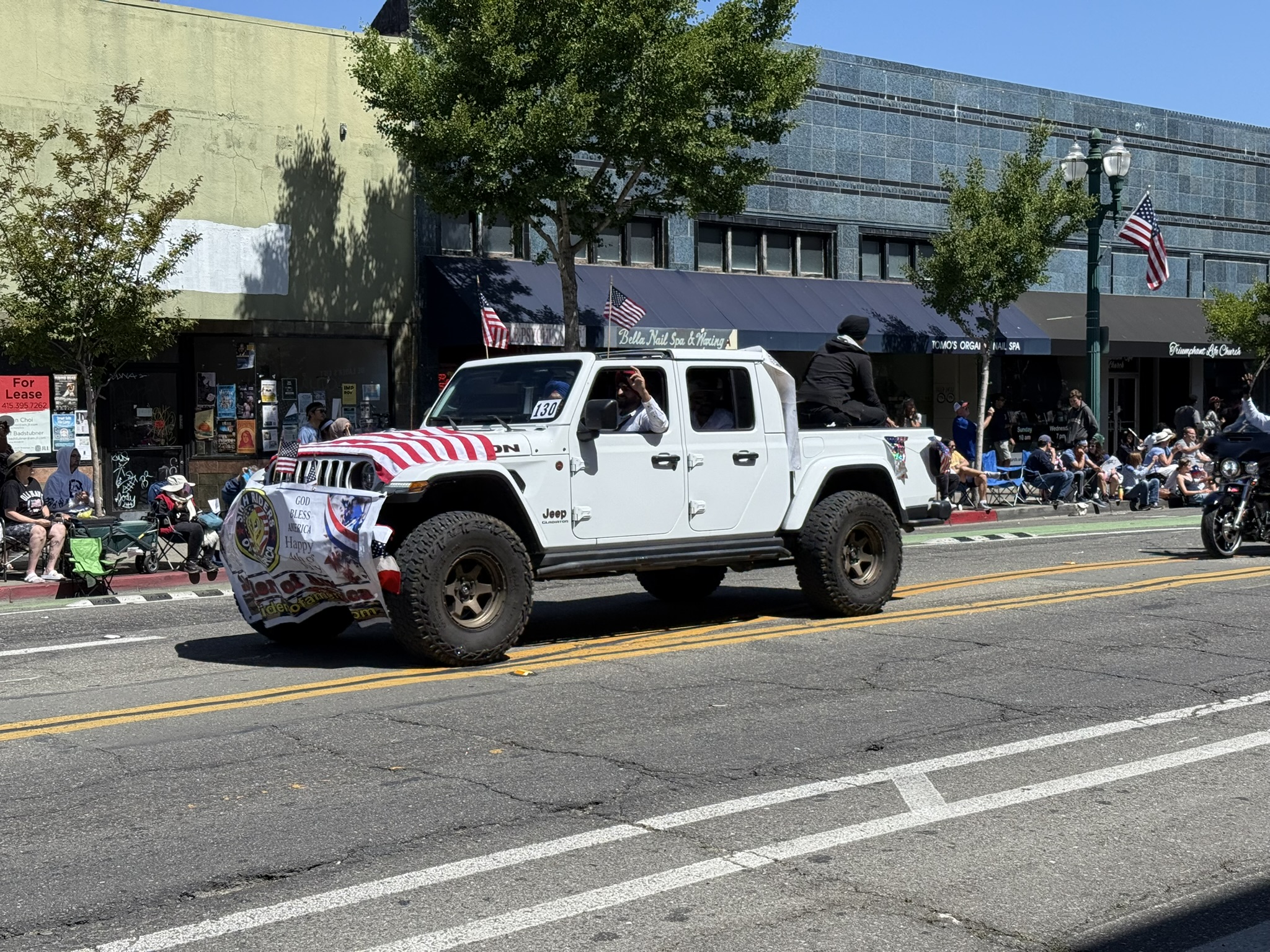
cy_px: 476
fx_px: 1761
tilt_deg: -2.6
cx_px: 635
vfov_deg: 30.3
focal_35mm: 48
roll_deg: +0.9
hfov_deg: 39.7
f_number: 1.78
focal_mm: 6.76
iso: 64
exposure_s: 1/4587
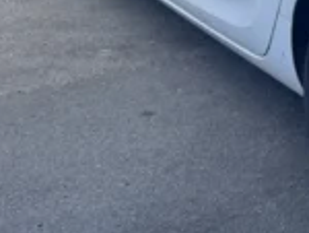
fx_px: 858
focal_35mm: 96
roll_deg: -1.4
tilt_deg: -12.6
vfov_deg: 15.0
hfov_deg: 16.9
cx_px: 552
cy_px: -25
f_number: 1.78
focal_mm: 6.76
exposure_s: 1/1238
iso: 80
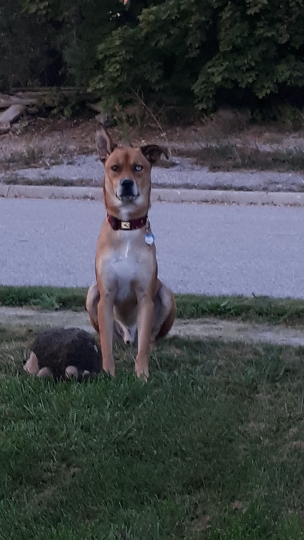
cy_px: 274
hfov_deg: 38.9
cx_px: 136
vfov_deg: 64.3
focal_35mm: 30
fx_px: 430
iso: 64
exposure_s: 1/33
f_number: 1.9
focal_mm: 3.6
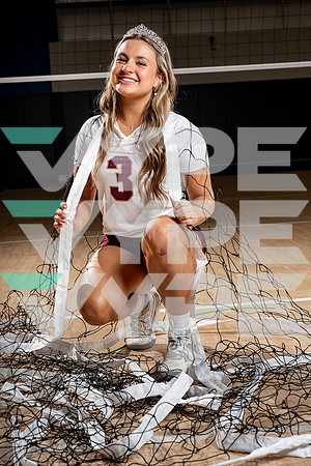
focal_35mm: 61
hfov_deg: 22.3
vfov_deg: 32.9
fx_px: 790
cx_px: 156
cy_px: 233
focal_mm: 61
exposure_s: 1/250
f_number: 8
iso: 100
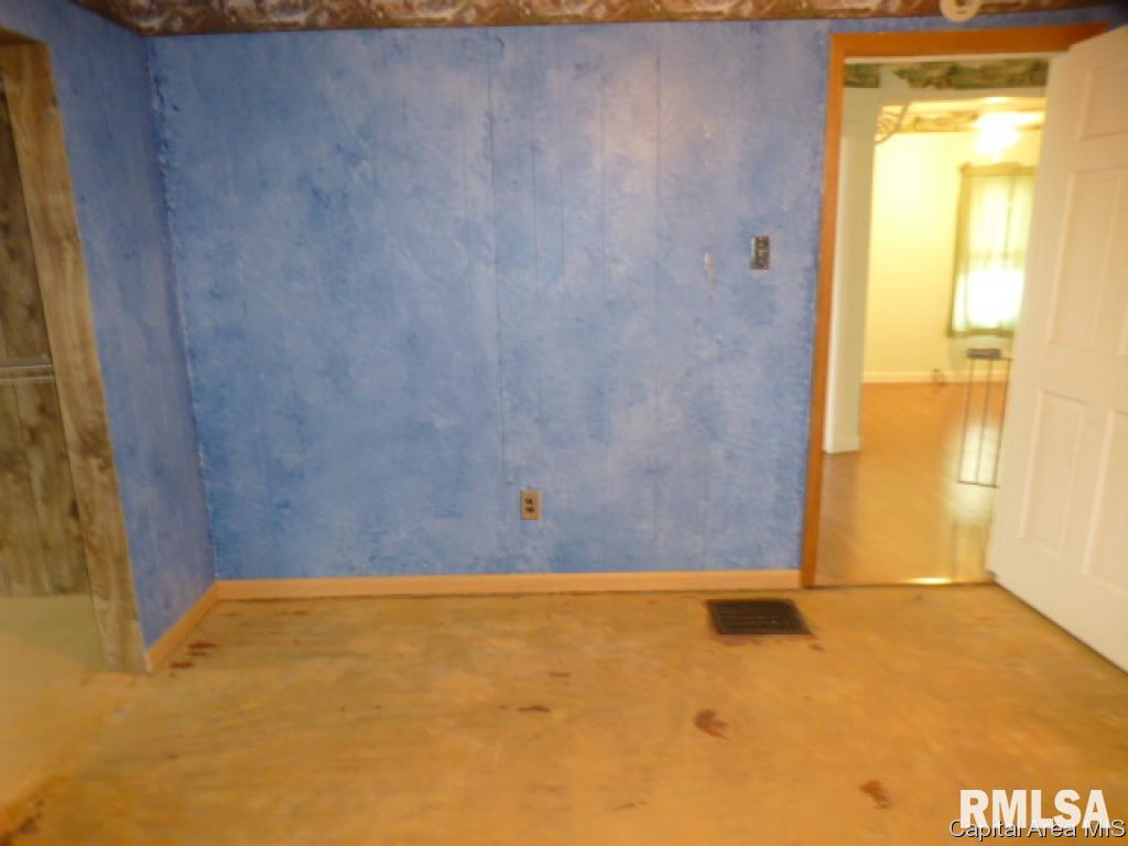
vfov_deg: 56.8
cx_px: 564
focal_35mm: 24
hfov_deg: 71.6
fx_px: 782
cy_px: 423
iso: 200
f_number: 3.3
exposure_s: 1/4
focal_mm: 4.3
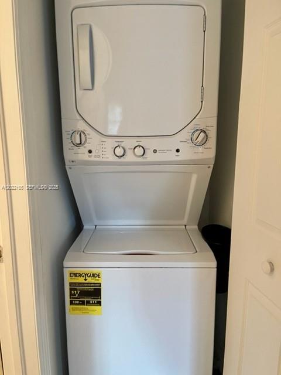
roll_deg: -0.6
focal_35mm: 26
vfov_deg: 67.3
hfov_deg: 53.1
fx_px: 281
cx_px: 140
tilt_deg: -10.0
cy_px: 188
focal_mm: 5.1
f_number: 1.6
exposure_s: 1/60
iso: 400
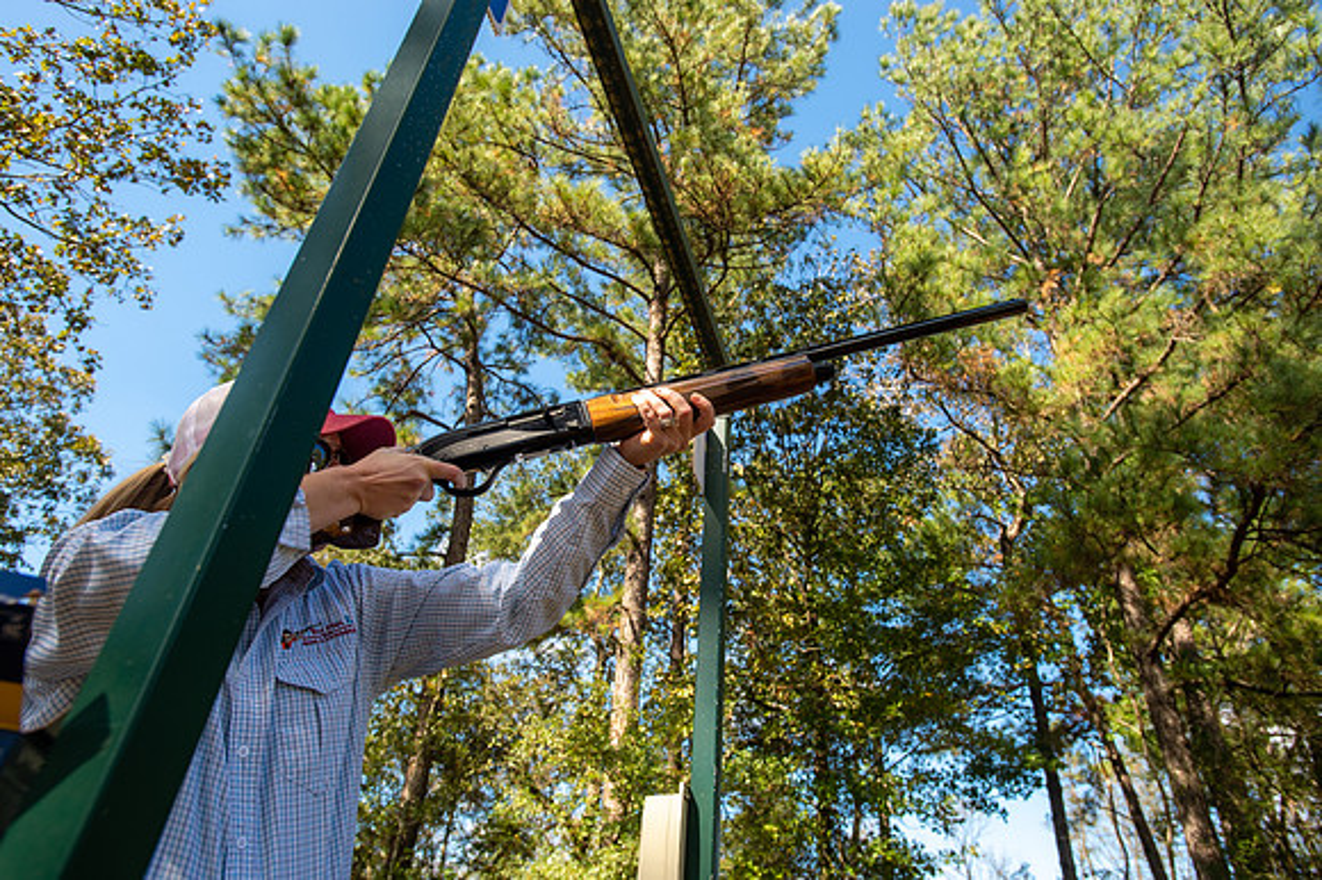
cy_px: 440
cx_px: 661
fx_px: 881
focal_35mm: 24
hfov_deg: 73.8
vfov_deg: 53.1
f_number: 6.3
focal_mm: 24
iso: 125
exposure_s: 1/160
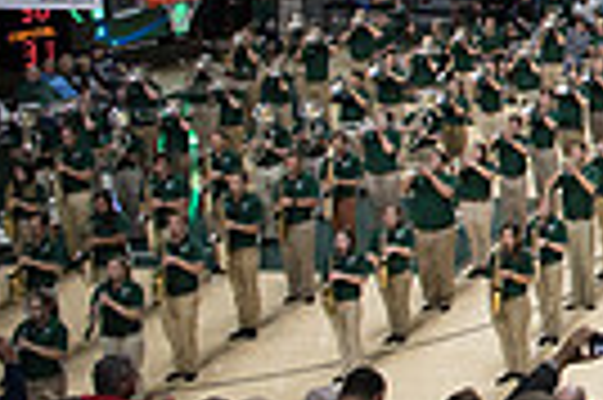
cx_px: 1202
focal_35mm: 104
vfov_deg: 12.9
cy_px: -29
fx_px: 1740
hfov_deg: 15.6
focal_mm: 24
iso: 2000
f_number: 2.8
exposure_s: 1/1000
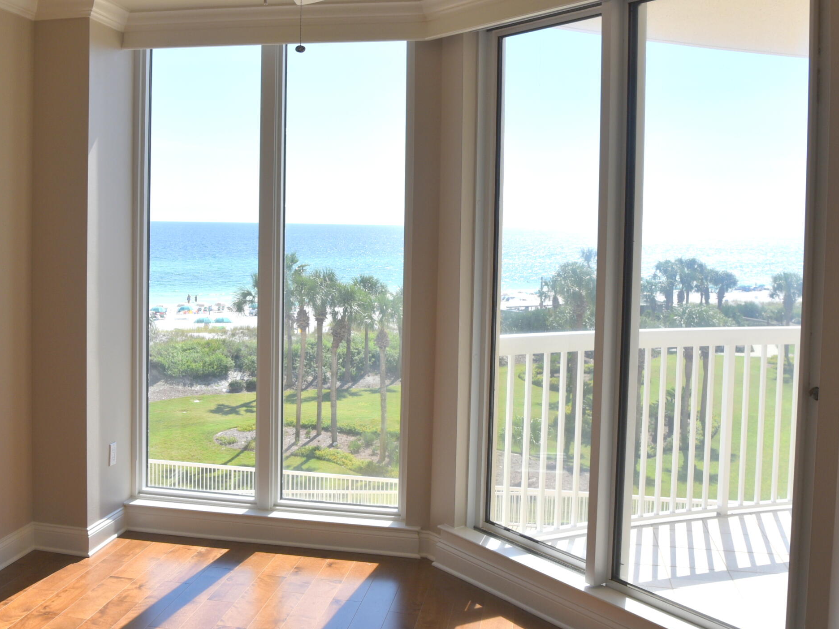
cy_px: 269
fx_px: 897
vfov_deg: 38.6
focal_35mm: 37
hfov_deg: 49.9
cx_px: 345
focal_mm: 24
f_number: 8
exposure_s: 1/250
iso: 200
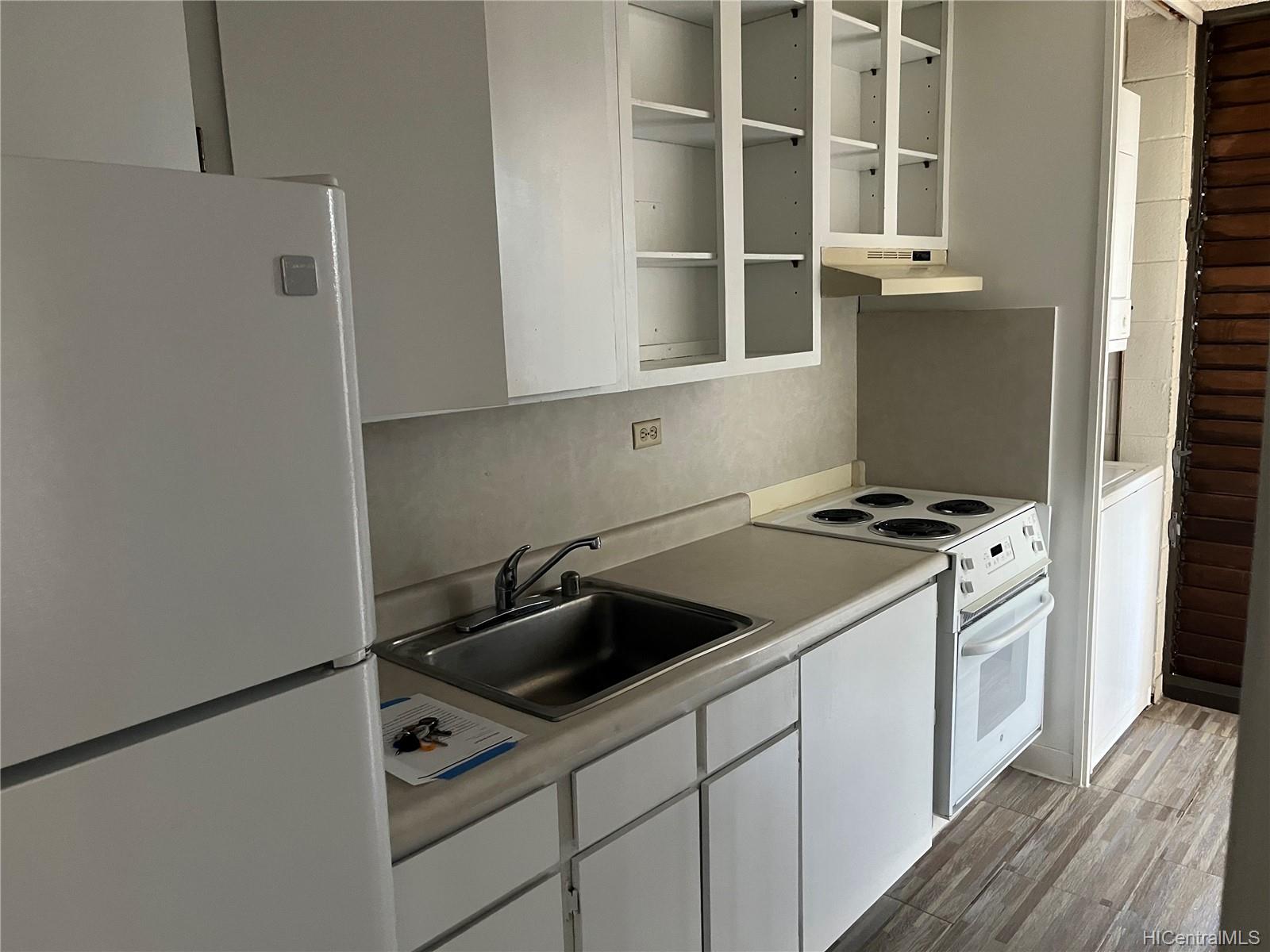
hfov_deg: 67.3
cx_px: 635
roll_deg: +2.1
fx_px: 954
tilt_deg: -10.6
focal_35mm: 26
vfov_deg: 53.1
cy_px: 476
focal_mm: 5.1
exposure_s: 1/60
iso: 500
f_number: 1.6
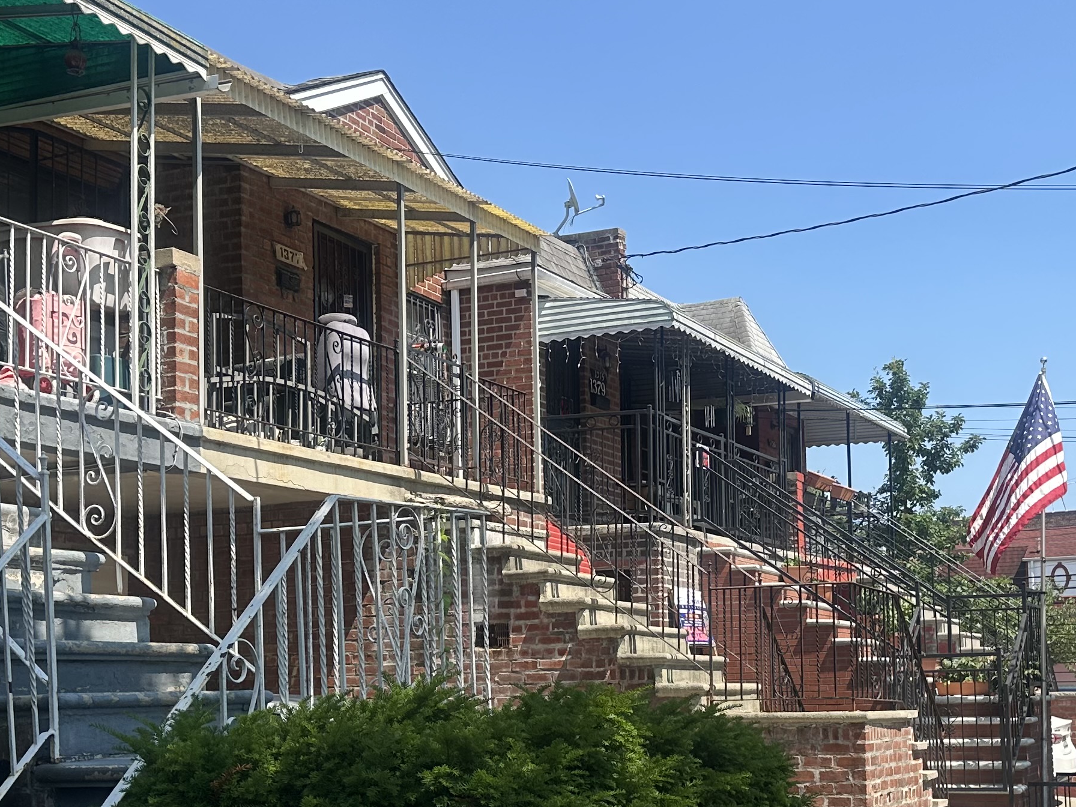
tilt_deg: +6.1
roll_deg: +1.5
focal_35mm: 54
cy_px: 567
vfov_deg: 26.8
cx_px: 647
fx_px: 1679
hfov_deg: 35.4
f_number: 1.78
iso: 80
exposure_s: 1/2809
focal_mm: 6.86
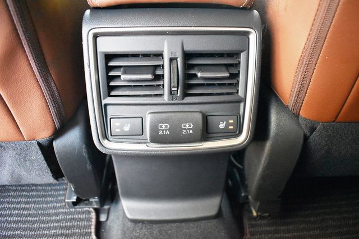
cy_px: 120
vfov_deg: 48.0
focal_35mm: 27
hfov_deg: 67.4
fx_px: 269
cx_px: 180
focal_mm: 18
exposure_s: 1/125
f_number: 3.5
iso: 4000
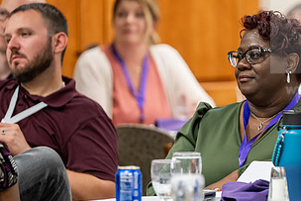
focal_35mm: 334
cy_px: 110
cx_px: 241
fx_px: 2794
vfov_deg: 4.1
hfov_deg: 6.2
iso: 2000
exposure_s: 1/160
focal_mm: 175
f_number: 2.8
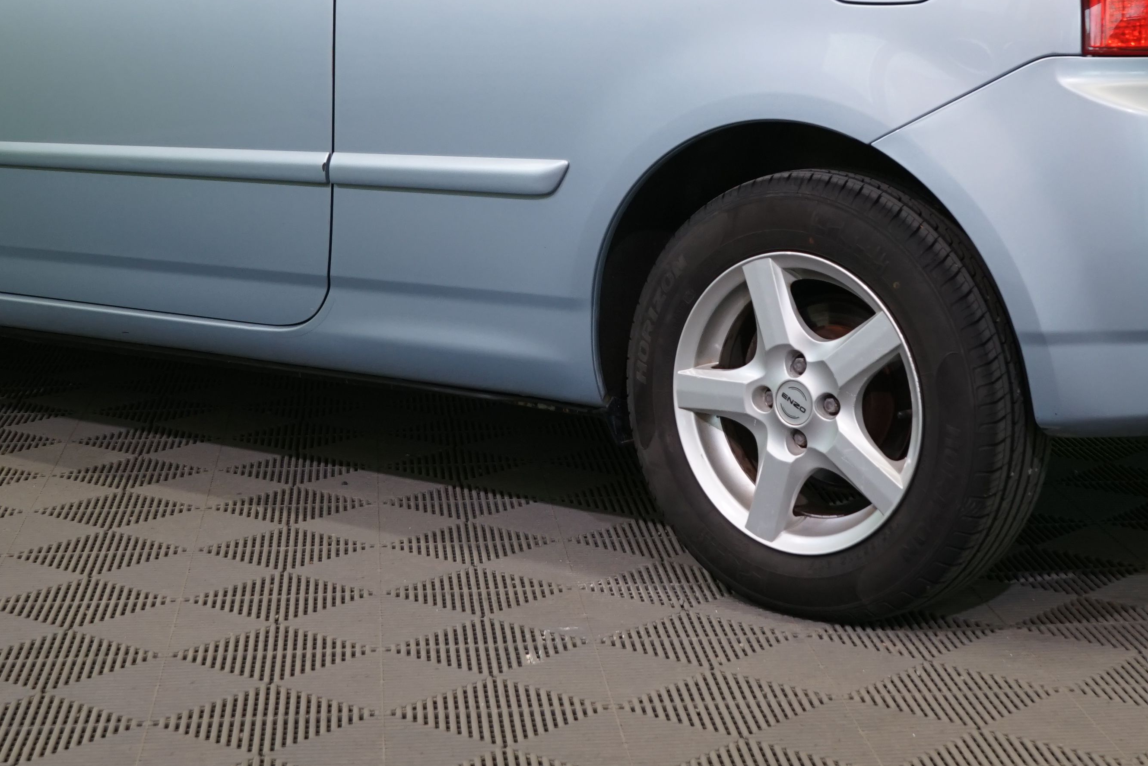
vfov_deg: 17.1
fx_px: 2519
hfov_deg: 25.7
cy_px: 94
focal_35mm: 79
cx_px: 618
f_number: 6.3
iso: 500
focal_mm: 35
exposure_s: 1/40
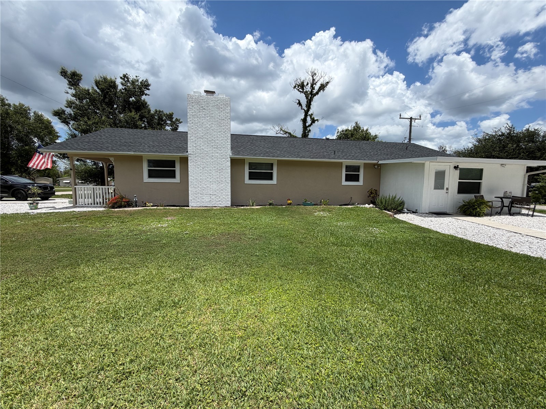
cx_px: 273
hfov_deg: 102.1
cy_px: 204
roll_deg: -0.5
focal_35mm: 14
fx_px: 221
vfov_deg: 85.7
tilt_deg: -5.1
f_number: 2.2
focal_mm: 2.22
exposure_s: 1/1235
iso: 20
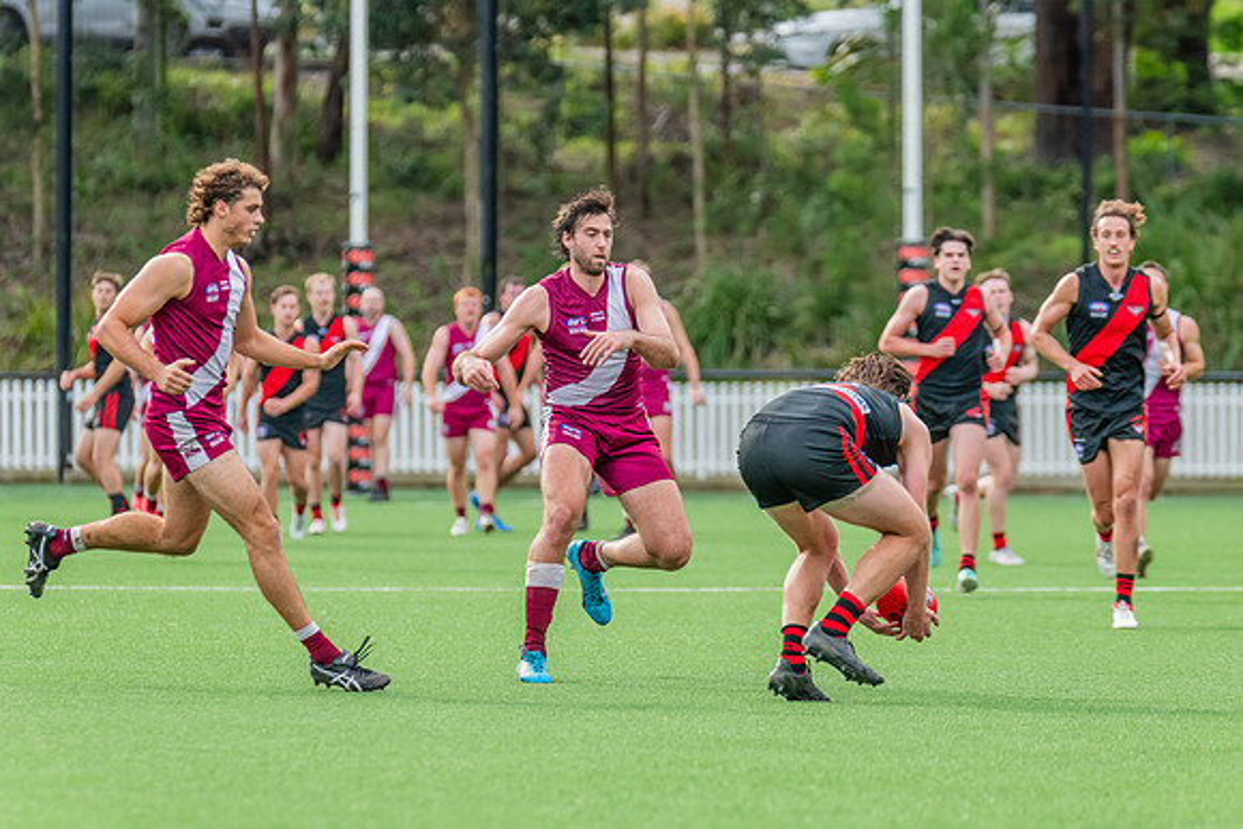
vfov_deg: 4.3
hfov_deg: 6.4
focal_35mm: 321
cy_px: 343
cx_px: 648
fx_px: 11071
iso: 800
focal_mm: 270
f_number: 5
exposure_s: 1/1250
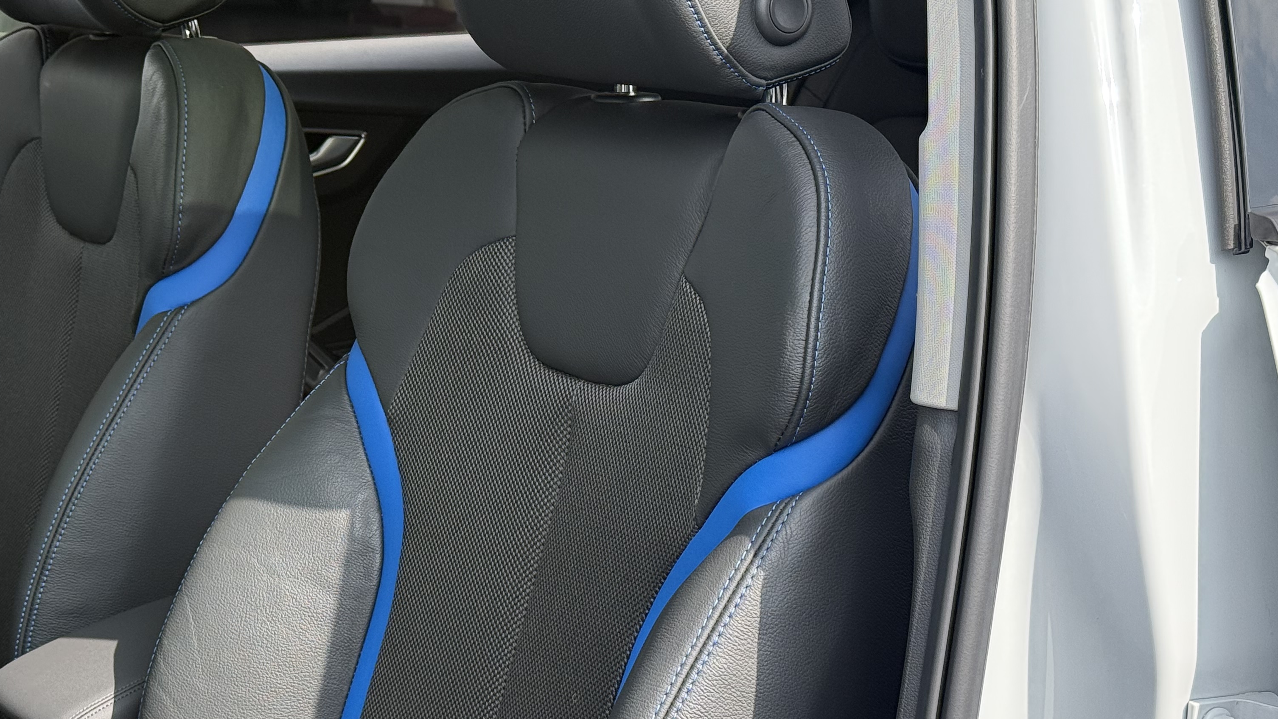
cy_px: 381
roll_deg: -0.3
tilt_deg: -11.4
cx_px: 448
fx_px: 2372
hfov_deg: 30.0
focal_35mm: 70
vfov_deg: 17.2
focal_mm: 6.76
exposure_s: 1/1013
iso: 80
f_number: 1.78
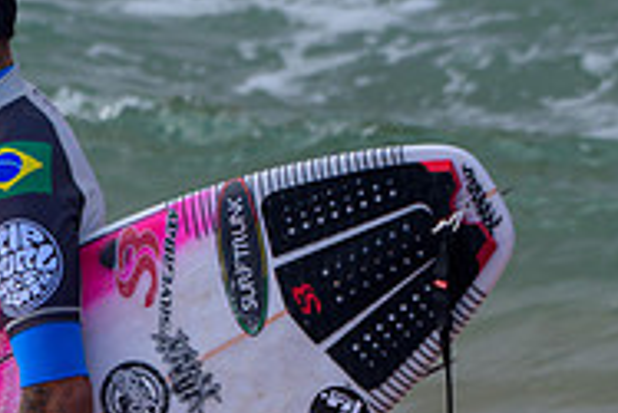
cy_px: 471
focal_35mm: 619
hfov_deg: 3.3
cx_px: -26
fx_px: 10634
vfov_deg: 2.2
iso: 140
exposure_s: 1/800
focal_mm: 200
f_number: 5.6
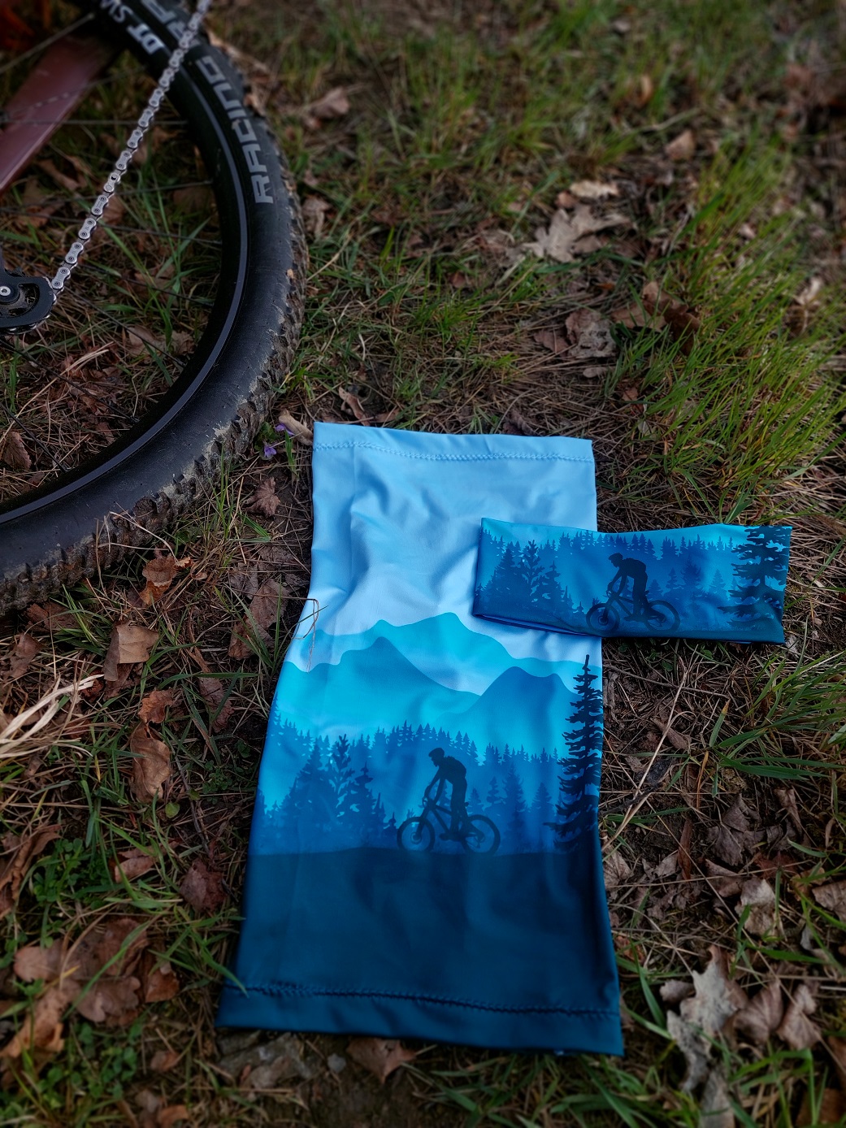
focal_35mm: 24
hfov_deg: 56.8
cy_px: 564
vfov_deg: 71.6
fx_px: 782
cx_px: 423
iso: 40
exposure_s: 1/910
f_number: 1.8
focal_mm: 5.23
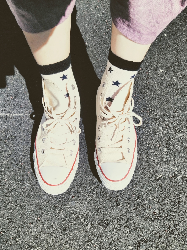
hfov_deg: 53.1
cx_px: 94
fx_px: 187
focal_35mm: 26
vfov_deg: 67.3
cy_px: 125
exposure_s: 1/1338
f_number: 2.2
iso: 38
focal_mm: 3.46
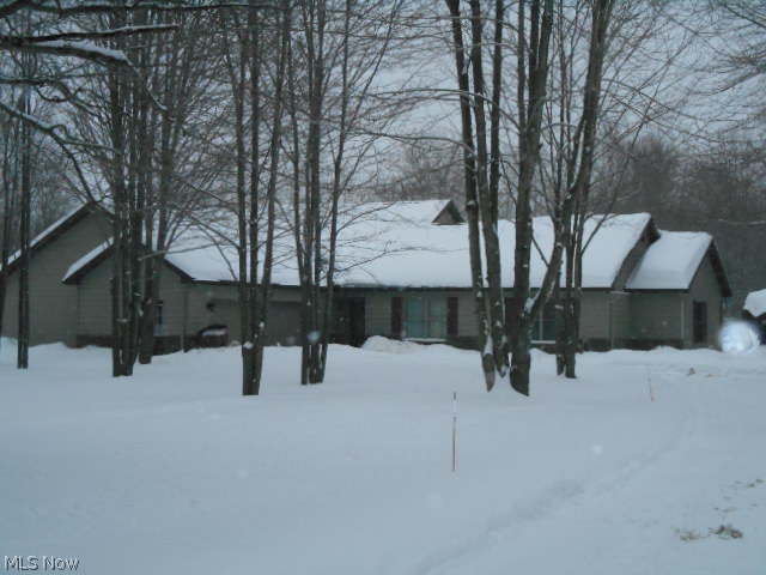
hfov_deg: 31.7
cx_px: 383
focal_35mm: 61
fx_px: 1350
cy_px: 288
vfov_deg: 24.0
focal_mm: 10.9
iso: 800
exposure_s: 1/640
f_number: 13.8
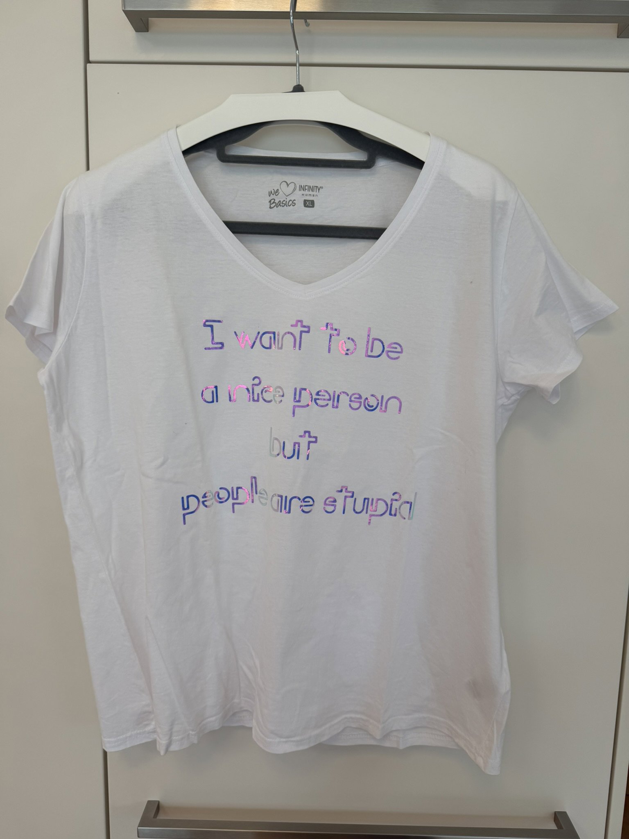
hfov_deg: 56.8
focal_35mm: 24
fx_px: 581
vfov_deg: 71.6
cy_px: 420
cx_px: 314
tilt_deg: -7.0
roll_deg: -0.8
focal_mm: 6.76
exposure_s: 1/121
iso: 50
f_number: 1.78
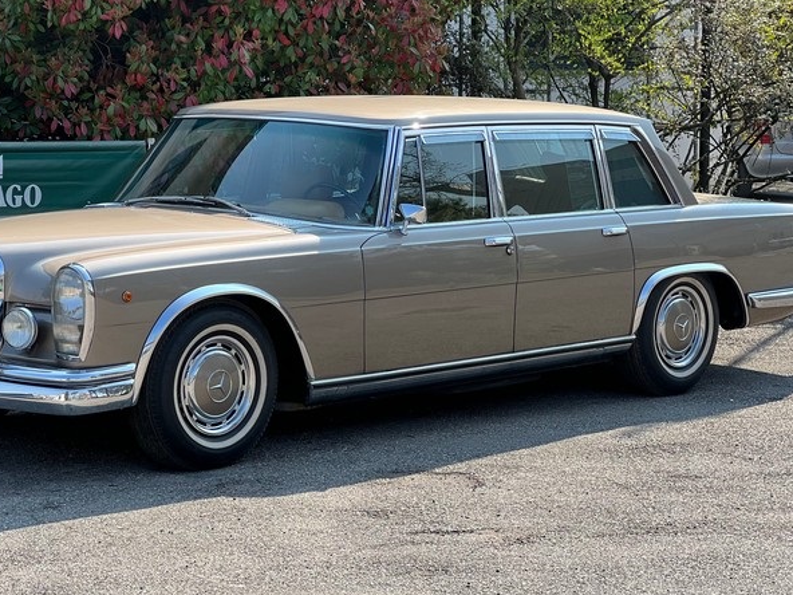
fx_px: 2382
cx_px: 324
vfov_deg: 14.2
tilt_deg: -4.5
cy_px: 251
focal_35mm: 104
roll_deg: -0.1
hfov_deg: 18.9
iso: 25
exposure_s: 1/203
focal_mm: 9
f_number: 2.8
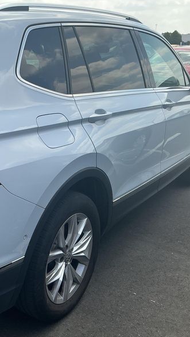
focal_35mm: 43
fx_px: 385
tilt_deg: -15.7
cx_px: 9
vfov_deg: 47.3
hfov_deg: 26.5
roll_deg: -2.9
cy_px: 170
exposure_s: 1/1098
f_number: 1.8
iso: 25
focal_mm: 3
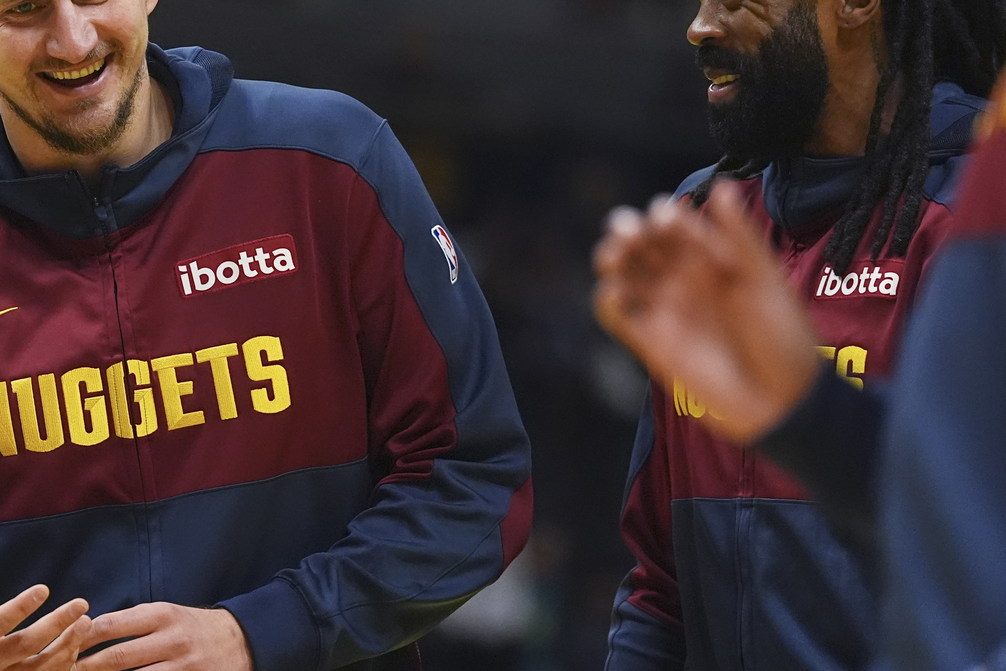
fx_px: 10255
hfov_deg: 5.6
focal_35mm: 367
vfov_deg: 3.7
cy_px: 287
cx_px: 154
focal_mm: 191
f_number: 3.5
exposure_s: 1/2000
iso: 4000
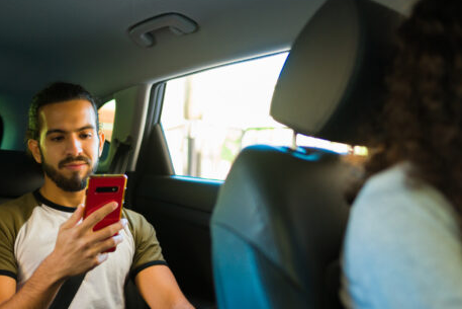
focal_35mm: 49
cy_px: 144
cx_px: 234
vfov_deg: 27.5
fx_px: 629
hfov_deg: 40.3
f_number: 1.8
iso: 320
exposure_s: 1/160
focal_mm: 35
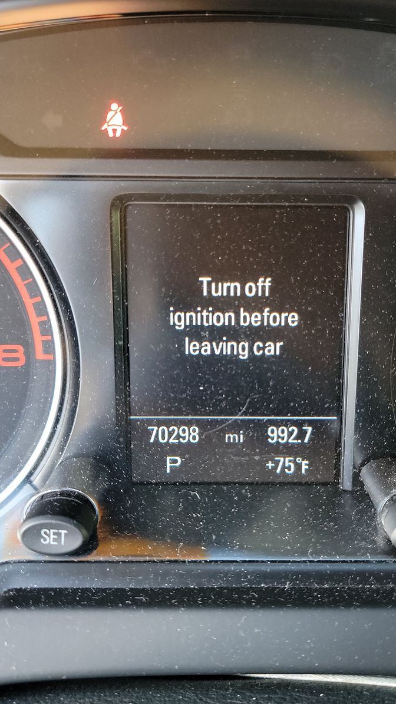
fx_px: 653
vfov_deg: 56.6
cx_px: 226
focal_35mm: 35
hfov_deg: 33.7
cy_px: 351
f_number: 1.8
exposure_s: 1/59
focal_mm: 6.7
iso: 731
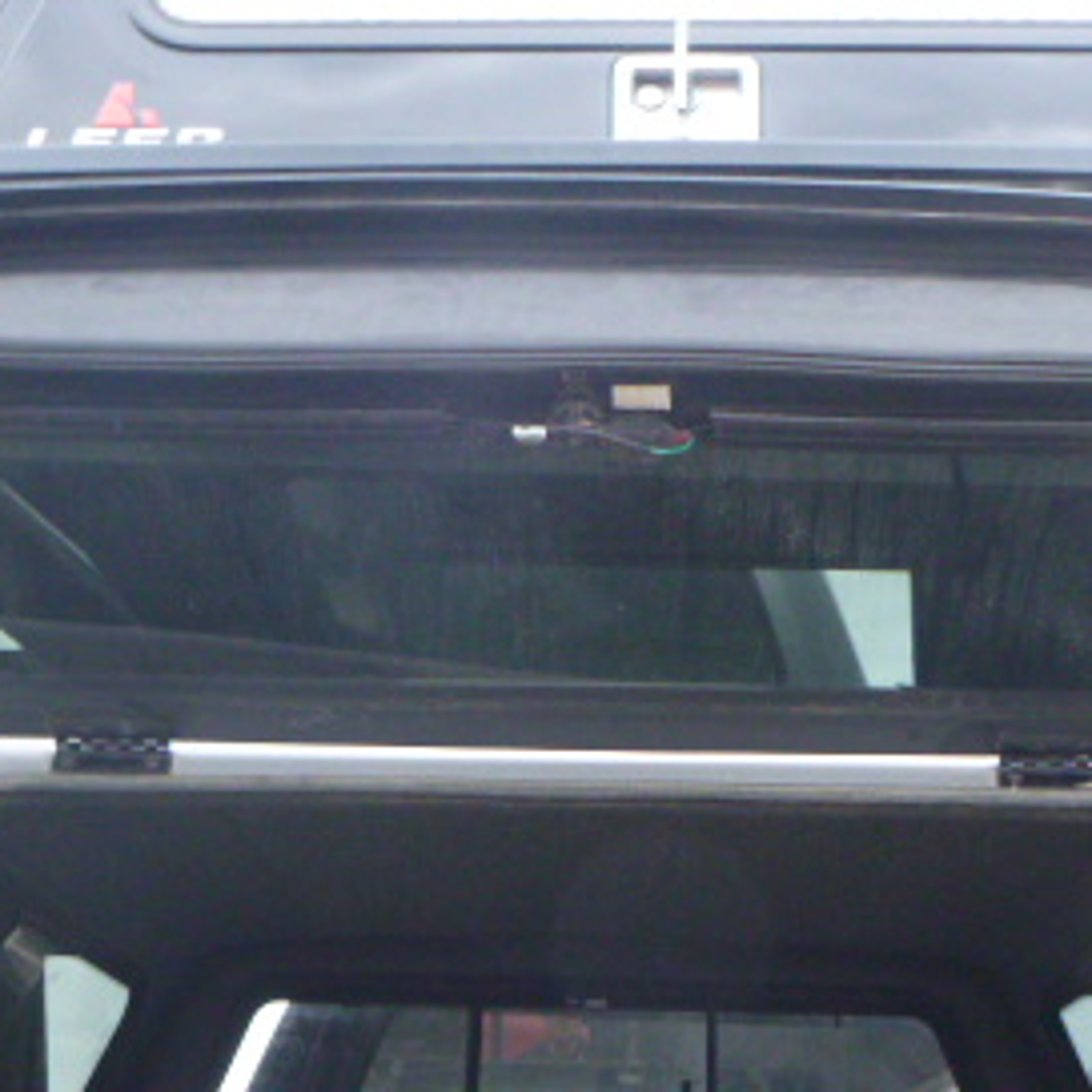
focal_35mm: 52
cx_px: 586
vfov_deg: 32.7
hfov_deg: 32.8
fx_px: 1856
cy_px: 674
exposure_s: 1/6
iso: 400
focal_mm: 4.5
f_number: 3.9
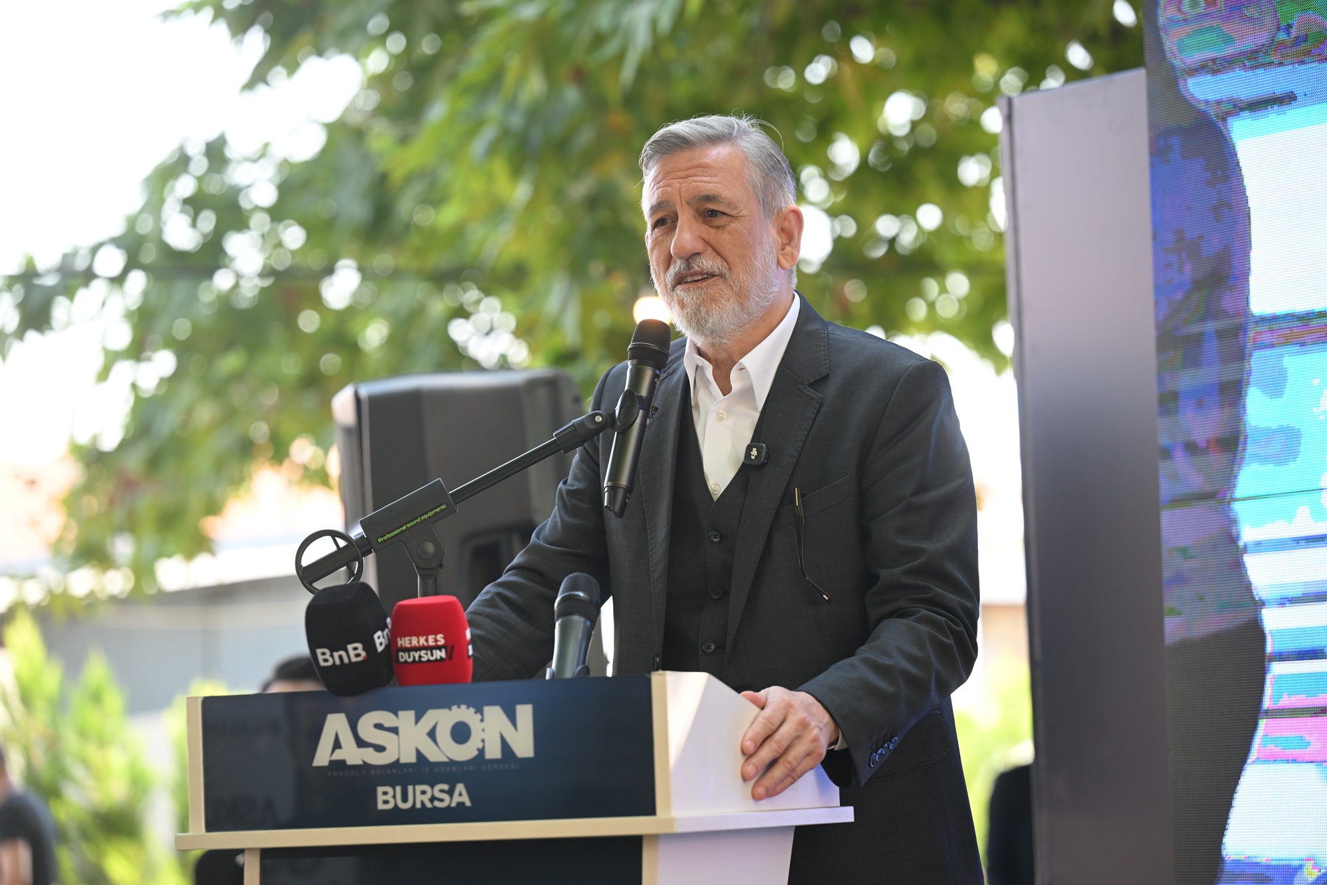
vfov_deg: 11.0
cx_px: 664
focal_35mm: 125
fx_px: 4607
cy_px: 442
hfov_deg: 16.4
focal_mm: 125
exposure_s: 1/250
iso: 320
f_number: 3.2
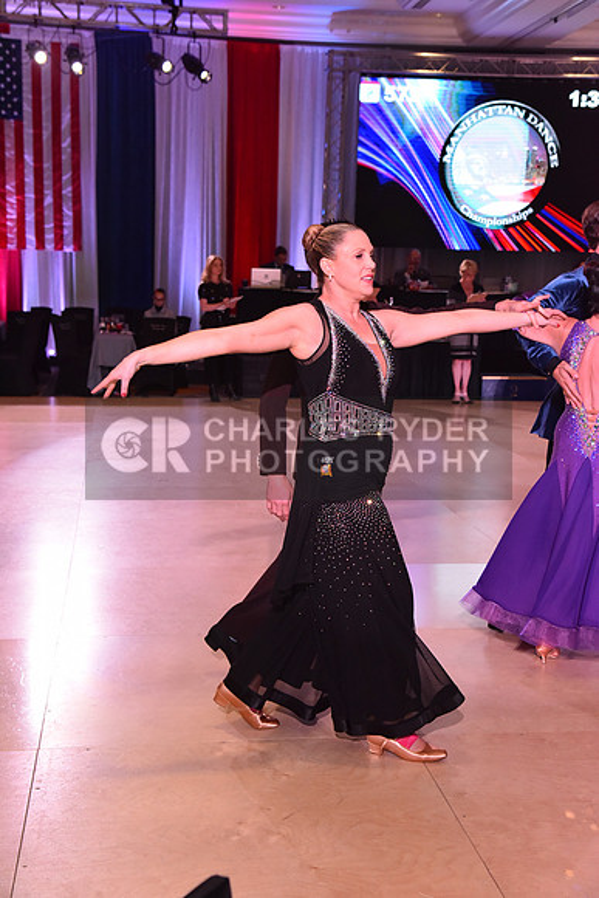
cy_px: 449
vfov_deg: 38.2
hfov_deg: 26.0
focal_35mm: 52
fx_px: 1297
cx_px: 300
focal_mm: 52
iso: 2500
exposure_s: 1/320
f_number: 6.3
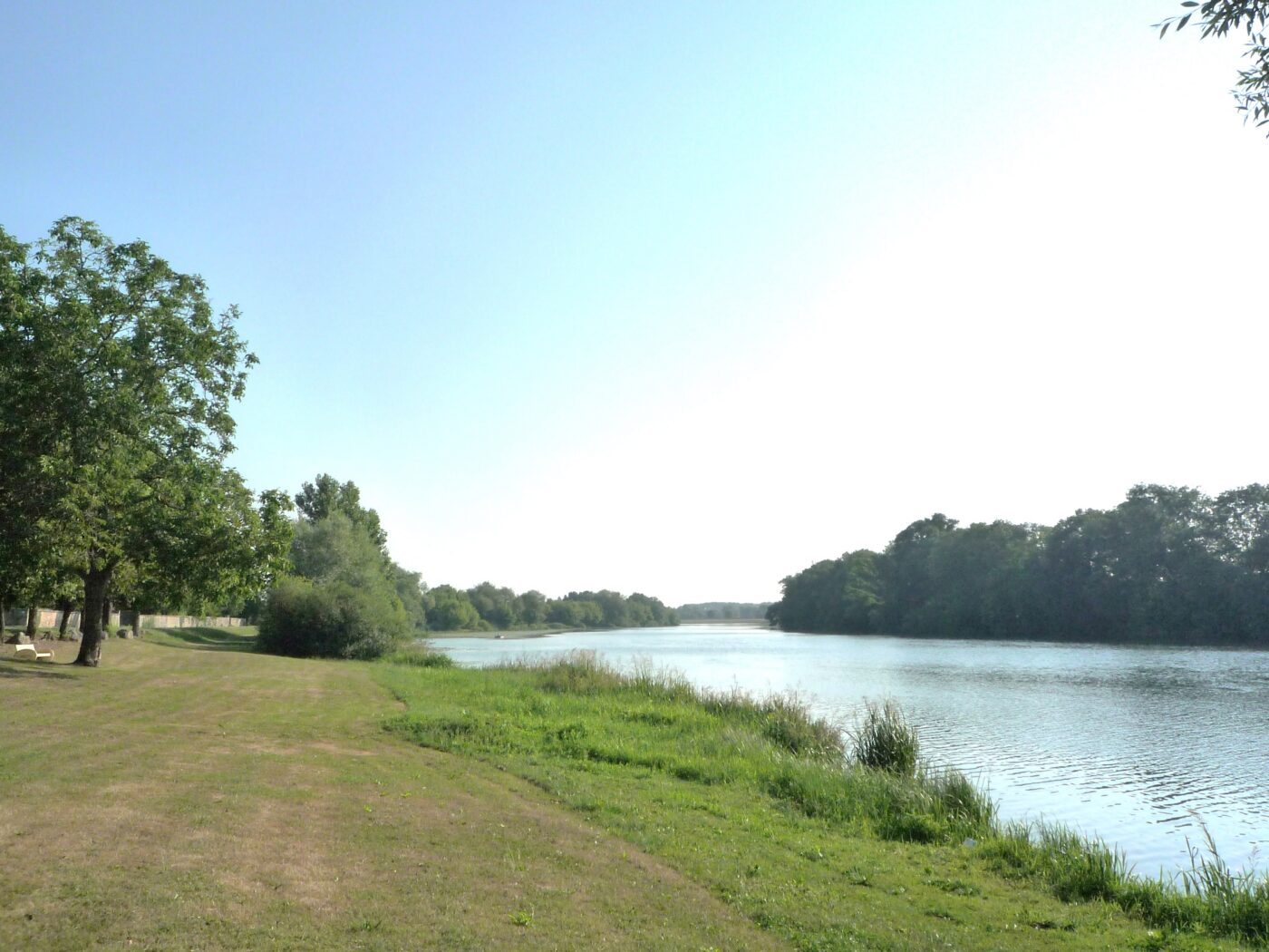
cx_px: 634
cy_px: 476
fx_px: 1210
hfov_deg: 55.4
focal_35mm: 33
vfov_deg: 42.9
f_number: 6.3
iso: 160
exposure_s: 1/800
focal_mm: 5.8
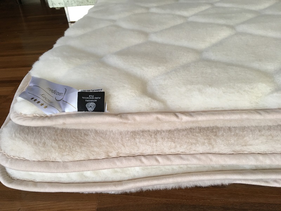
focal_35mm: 29
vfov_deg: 48.2
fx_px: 235
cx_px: 140
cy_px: 106
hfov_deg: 61.7
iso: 125
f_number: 2.2
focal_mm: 4.15
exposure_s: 1/33
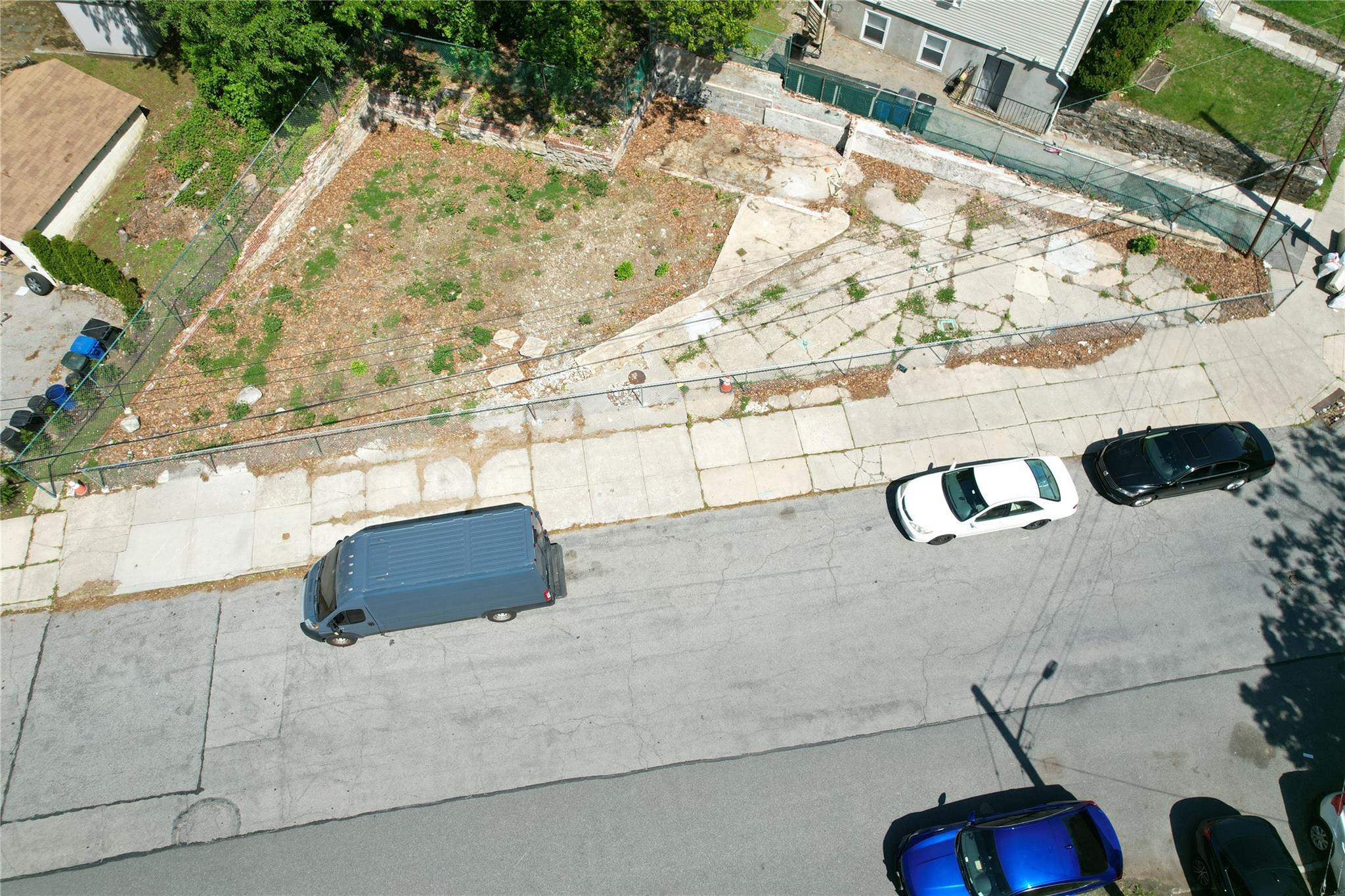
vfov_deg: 57.2
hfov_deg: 78.6
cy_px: 448
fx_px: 822
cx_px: 672
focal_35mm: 22
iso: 100
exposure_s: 1/1500
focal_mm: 8.38
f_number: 2.8
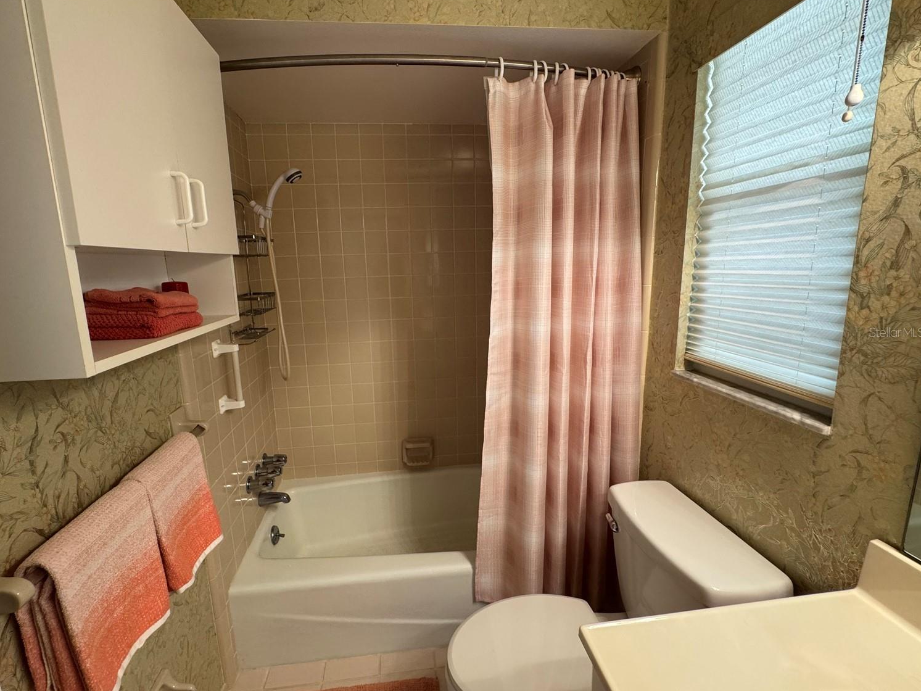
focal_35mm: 15
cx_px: 434
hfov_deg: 98.1
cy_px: 332
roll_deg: +1.1
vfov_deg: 81.7
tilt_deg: -10.6
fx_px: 399
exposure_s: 1/60
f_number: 2.2
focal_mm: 2.22
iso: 200
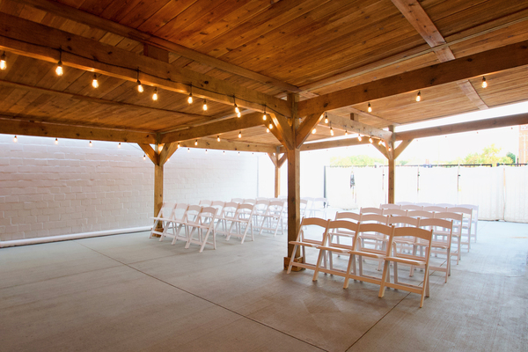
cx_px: 264
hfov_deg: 81.2
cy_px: 176
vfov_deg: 59.5
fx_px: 308
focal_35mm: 21
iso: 1600
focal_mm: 14
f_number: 7.1
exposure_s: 1/60
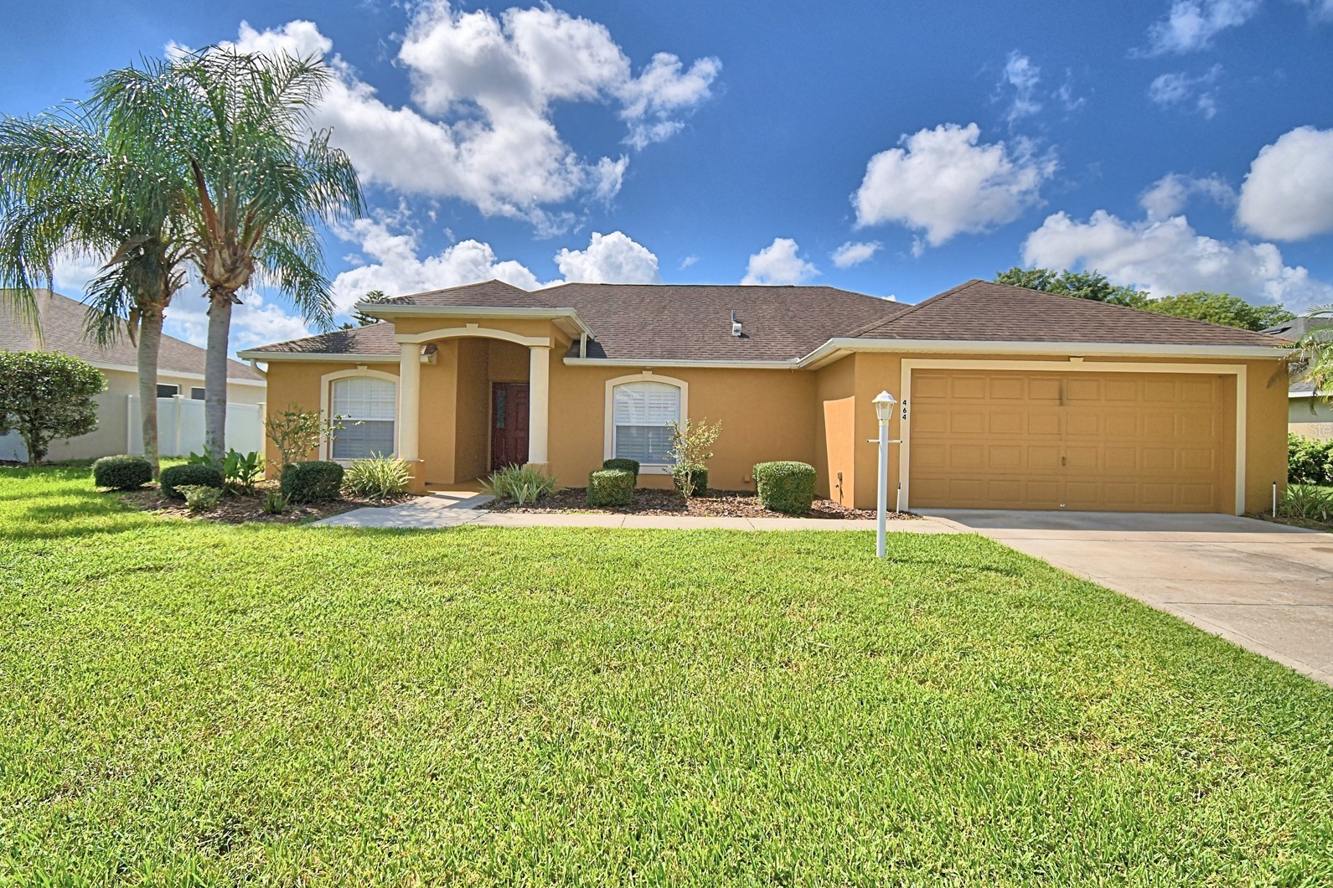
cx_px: 677
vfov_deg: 73.7
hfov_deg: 96.7
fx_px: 592
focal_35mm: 16
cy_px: 429
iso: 100
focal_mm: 10
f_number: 4.5
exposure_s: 1/2000
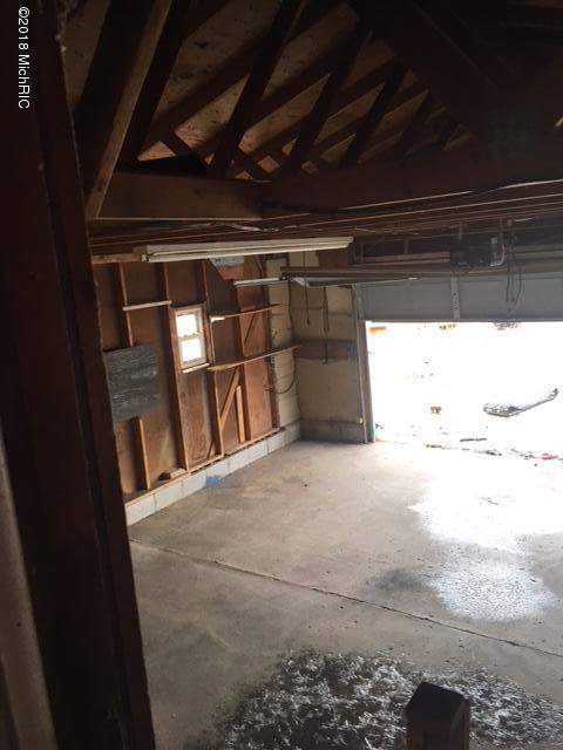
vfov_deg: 61.7
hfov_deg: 48.2
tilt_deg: -10.7
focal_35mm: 29
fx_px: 629
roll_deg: +6.1
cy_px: 375
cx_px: 282
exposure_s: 1/30
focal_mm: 4.15
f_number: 2.2
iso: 32
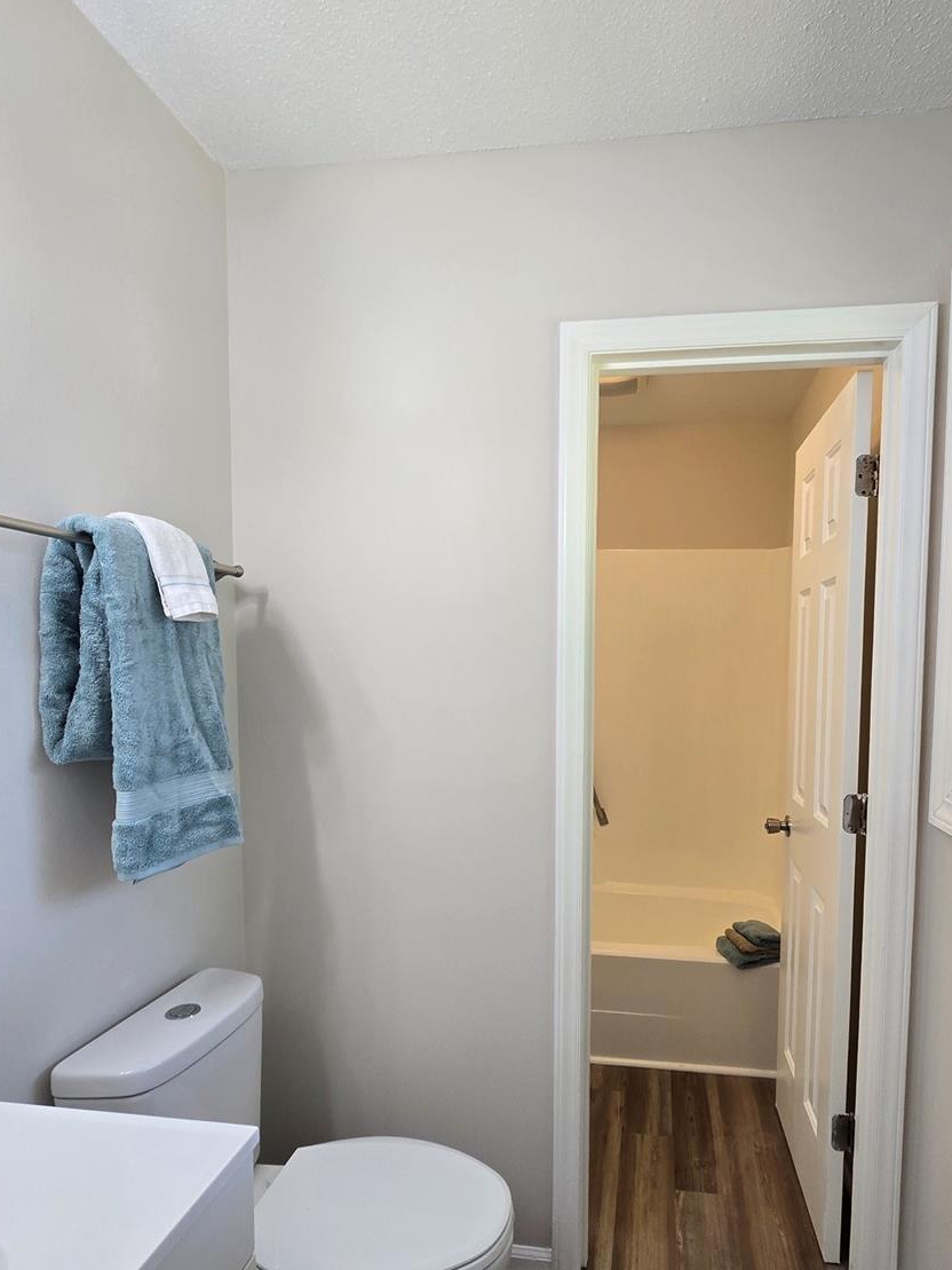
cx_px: 557
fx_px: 660
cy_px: 702
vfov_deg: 87.4
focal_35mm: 18
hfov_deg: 71.1
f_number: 2.2
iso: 64
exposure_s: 1/60
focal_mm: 2.2
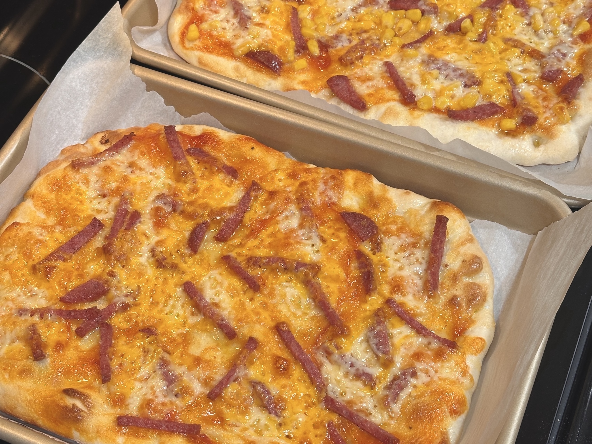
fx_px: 821
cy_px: 222
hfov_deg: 39.7
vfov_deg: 30.3
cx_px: 296
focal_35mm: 48
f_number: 1.78
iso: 125
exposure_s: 1/60
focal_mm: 6.86
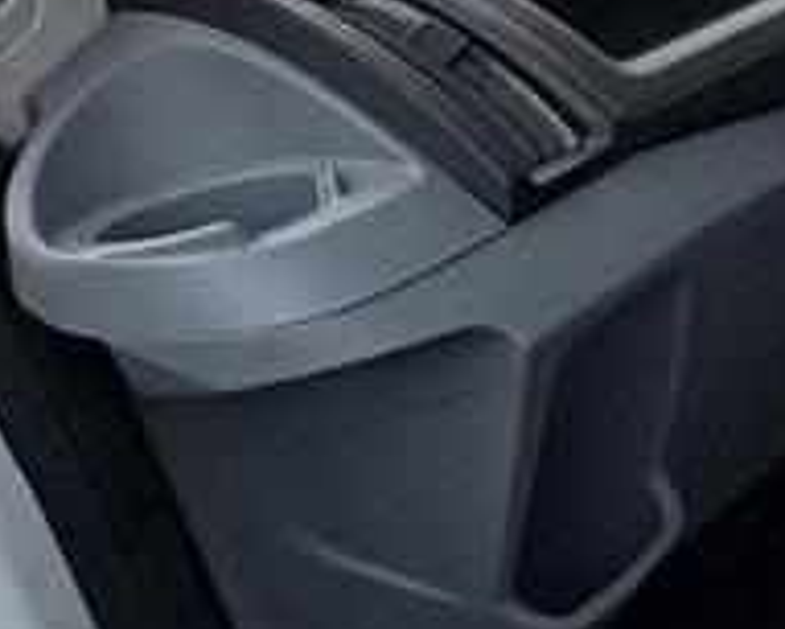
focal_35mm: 64
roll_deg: -1.6
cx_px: 1623
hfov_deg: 18.1
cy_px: -70
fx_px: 1488
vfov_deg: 22.5
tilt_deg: -7.5
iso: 50
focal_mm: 2.22
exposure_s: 1/1034
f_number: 2.2
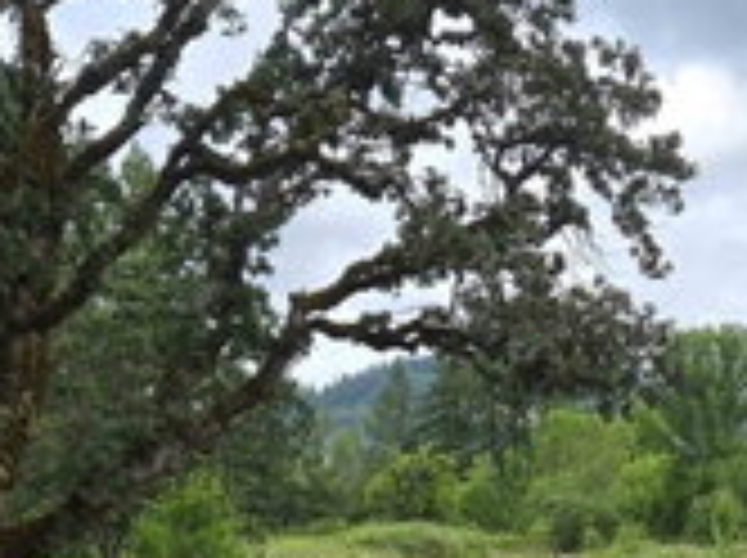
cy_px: 693
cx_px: 468
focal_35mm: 71
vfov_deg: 19.3
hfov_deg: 27.3
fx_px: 1530
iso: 25
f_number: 1.8
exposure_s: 1/984
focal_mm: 5.4
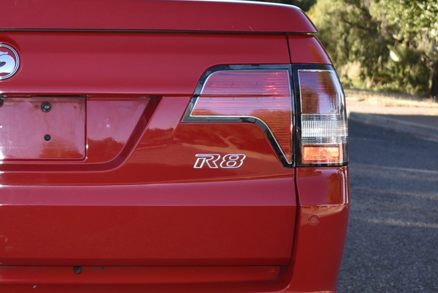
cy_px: 179
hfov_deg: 19.2
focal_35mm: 103
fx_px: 1254
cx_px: -15
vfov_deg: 13.3
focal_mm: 28
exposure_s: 1/200
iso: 110
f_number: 5
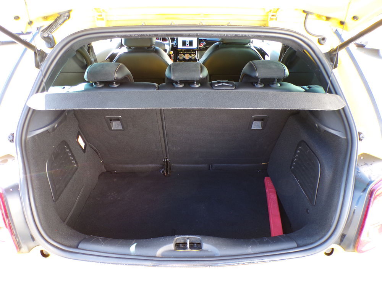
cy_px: 143
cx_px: 191
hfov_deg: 71.6
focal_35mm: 24
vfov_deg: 56.8
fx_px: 265
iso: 150
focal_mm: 4.3
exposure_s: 1/34
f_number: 3
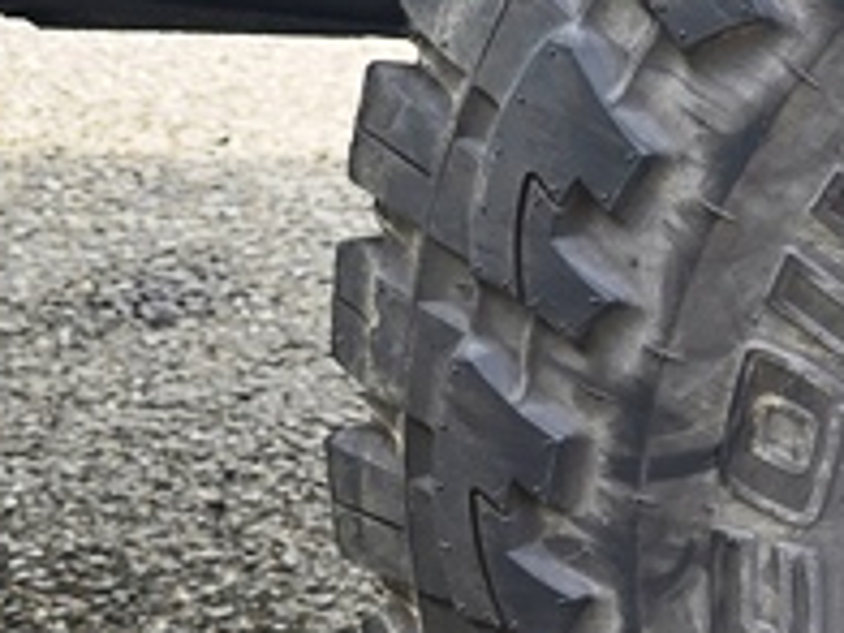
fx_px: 2926
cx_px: 1520
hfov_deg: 14.4
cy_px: 560
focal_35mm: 120
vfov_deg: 12.3
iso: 32
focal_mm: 6.3
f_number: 1.7
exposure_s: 1/180
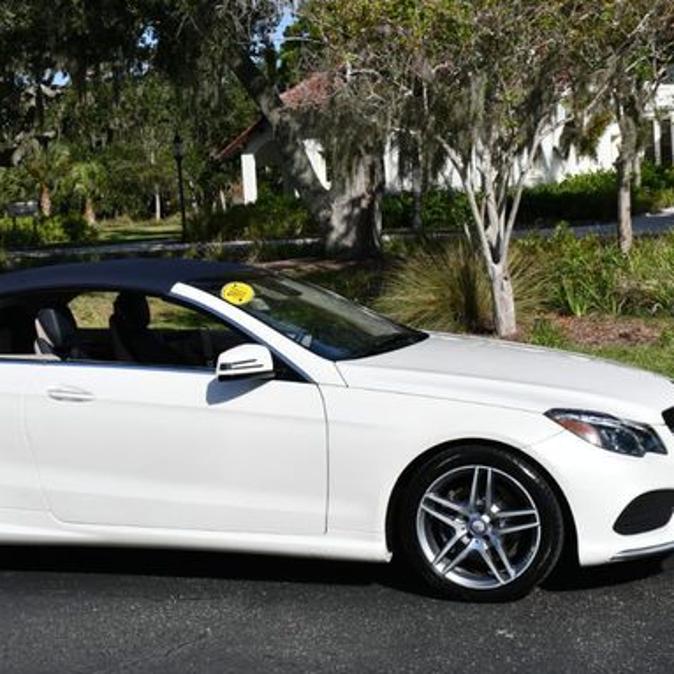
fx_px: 1564
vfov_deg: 24.3
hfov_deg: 24.2
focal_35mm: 71
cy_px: 305
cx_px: 223
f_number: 9
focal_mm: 25
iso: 100
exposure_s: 1/400
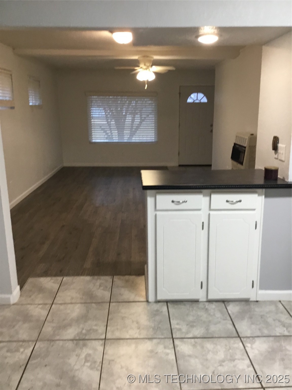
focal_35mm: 31
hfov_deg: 45.4
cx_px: 146
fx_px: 349
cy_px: 195
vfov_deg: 58.4
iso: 100
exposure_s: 1/30
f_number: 2.4
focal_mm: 3.3
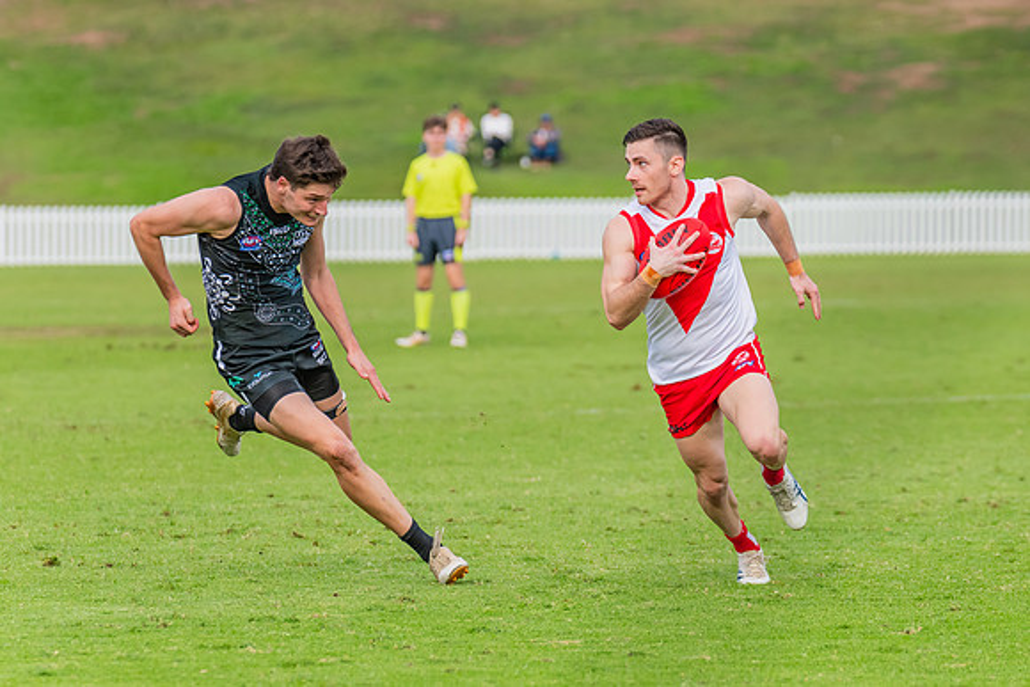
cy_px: 279
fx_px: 9509
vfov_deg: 4.1
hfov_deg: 6.2
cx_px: 679
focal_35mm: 332
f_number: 5.6
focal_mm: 240
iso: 800
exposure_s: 1/1600
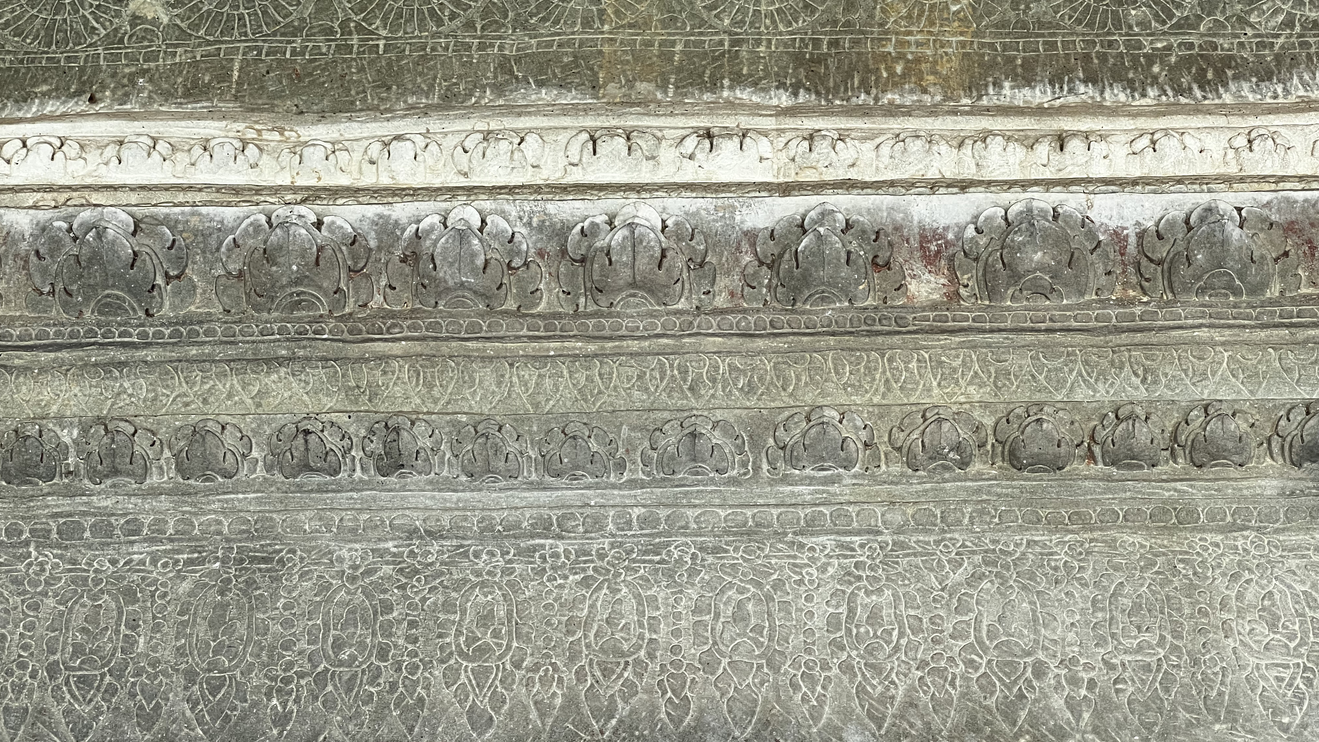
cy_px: 265
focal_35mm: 84
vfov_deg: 14.4
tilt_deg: +36.7
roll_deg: +1.0
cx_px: 659
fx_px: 2938
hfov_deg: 25.3
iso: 200
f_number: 2.8
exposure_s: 1/87
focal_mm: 9
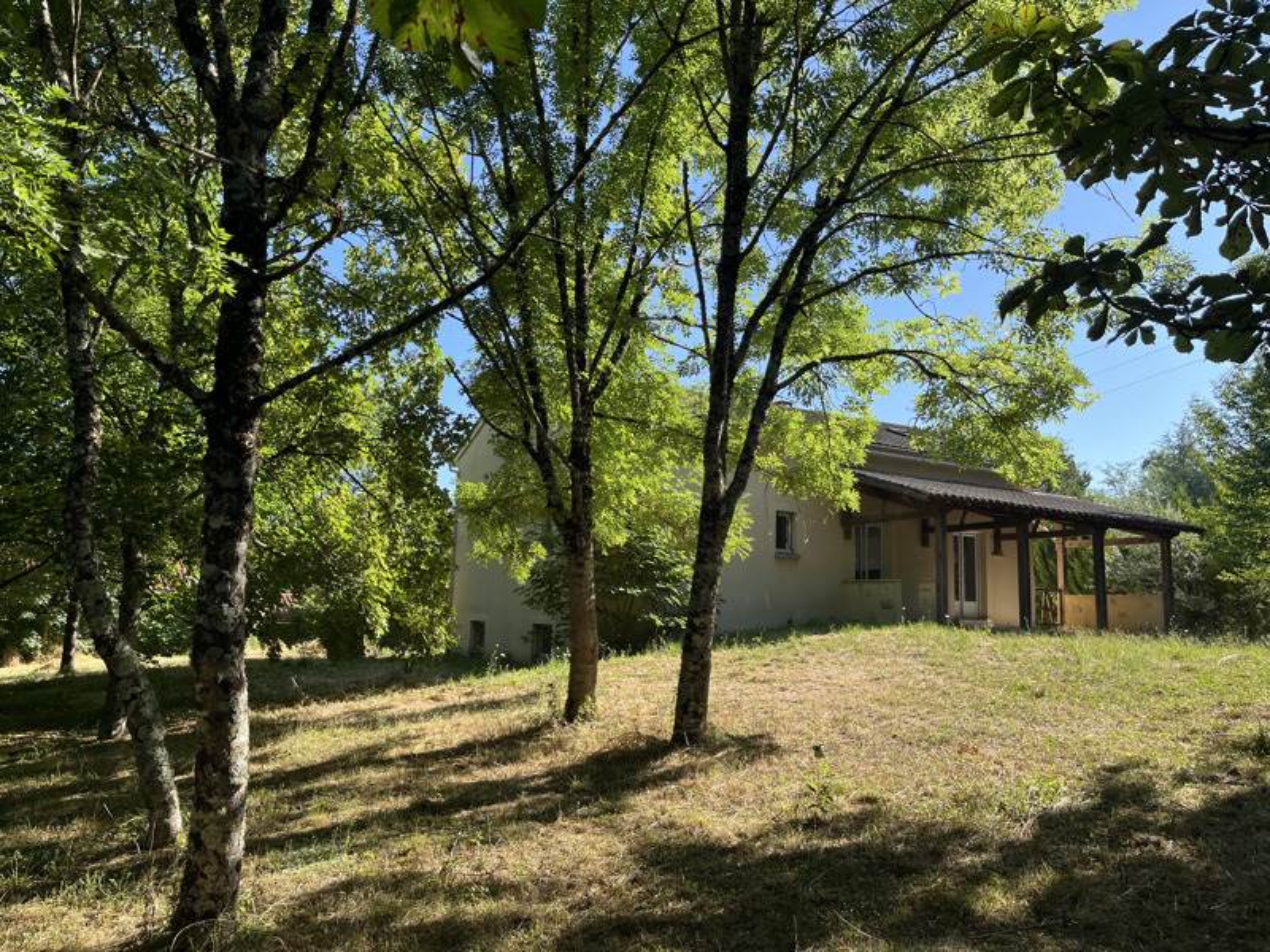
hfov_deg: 67.3
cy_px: 476
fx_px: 954
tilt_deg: +9.3
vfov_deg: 53.1
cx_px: 635
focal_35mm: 26
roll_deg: -1.5
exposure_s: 1/1018
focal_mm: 5.1
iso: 50
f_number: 1.6
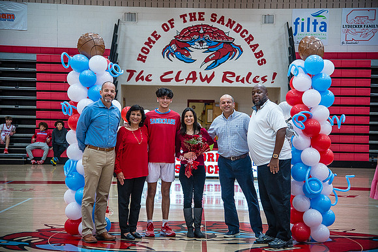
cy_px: 126
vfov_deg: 18.2
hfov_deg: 27.0
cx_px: 189
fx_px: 787
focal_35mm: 75
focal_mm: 75
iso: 2000
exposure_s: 1/320
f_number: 4
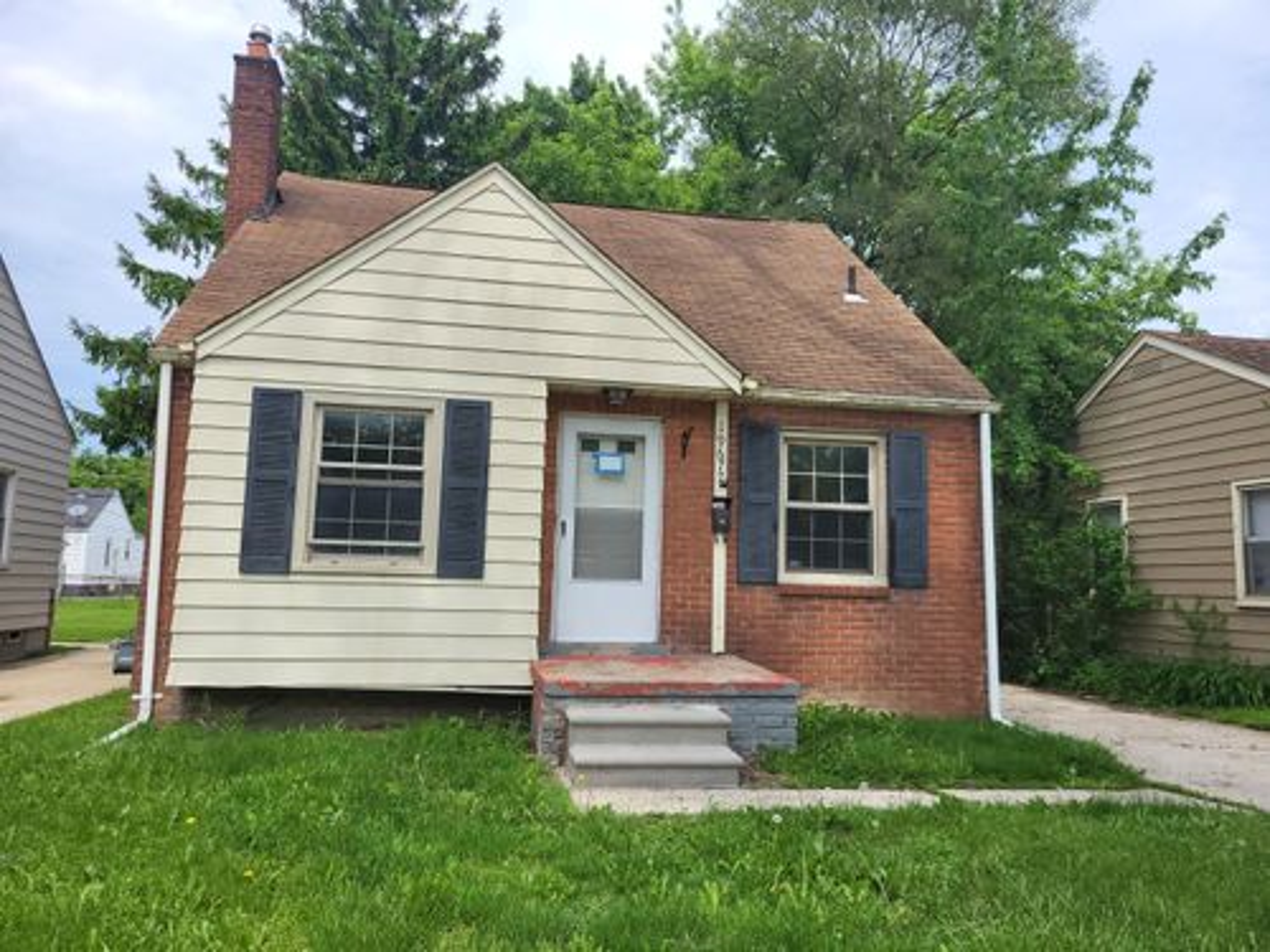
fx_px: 954
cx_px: 635
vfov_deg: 53.1
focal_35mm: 26
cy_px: 476
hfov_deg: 67.3
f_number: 1.8
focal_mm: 5.4
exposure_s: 1/1879
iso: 40
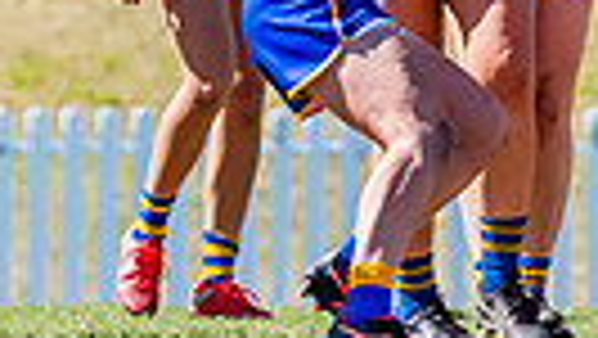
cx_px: 700
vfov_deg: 0.5
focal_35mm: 2436
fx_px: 38650
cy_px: 1
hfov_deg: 0.9
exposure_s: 1/1600
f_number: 7.1
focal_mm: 420
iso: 800
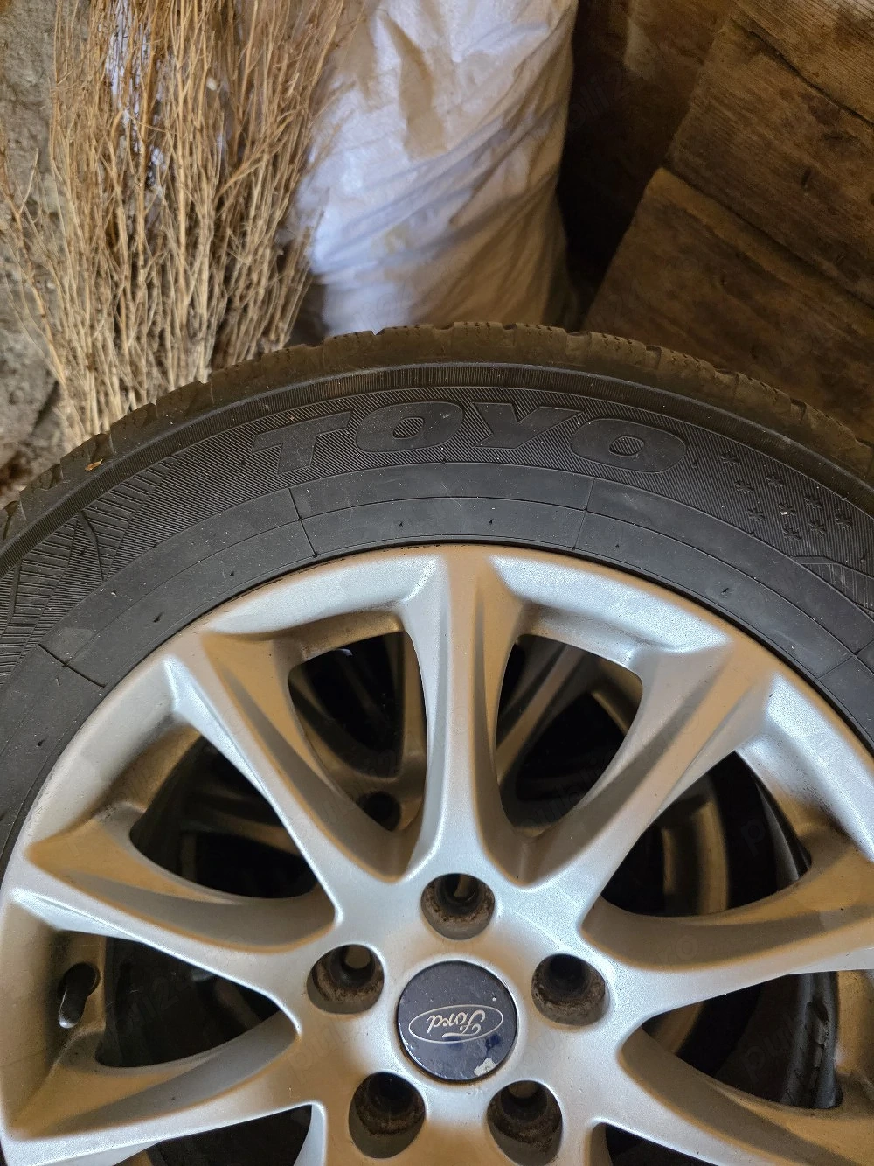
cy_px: 583
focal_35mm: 23
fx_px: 774
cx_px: 437
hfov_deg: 58.9
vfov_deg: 73.9
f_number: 1.7
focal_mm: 6.3
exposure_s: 1/101
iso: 500
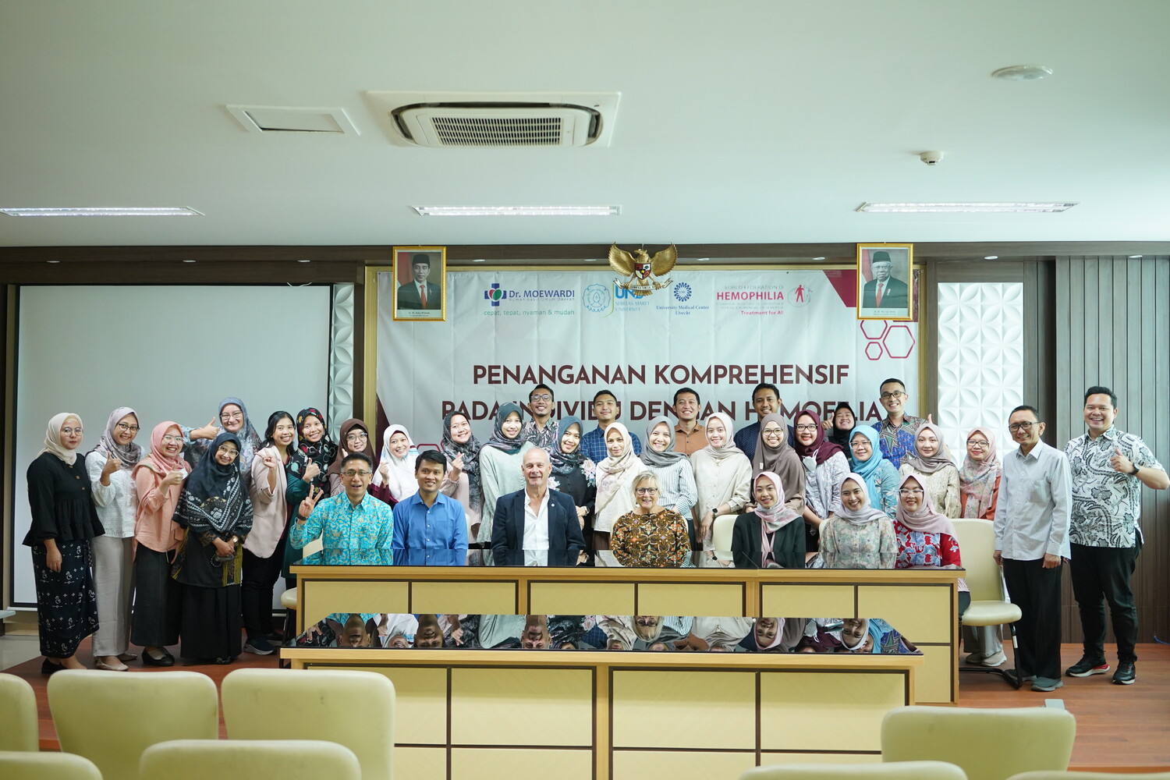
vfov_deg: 37.9
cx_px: 585
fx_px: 1137
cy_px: 390
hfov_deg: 54.4
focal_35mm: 35
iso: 2000
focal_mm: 35
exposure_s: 1/160
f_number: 2.8
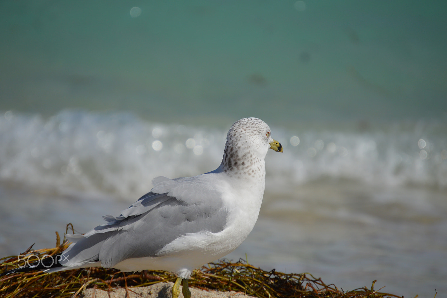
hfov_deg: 6.9
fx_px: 3722
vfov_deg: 4.6
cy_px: 149
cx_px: 224
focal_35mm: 300
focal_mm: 200
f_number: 5.6
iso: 140
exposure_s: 1/2000
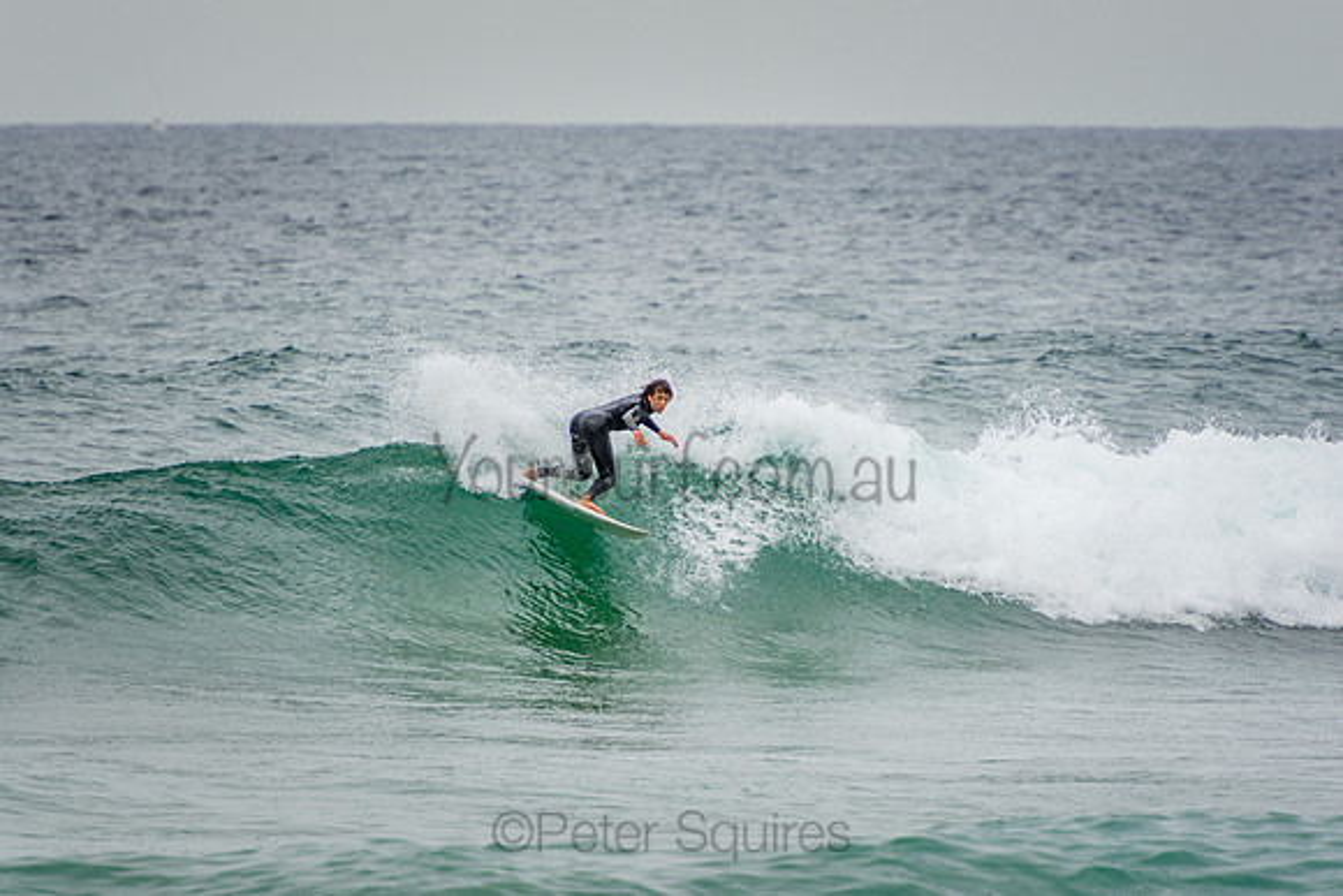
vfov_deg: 2.3
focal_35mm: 588
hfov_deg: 3.5
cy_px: 448
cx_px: 672
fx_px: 21943
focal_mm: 390
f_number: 5.6
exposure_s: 1/1600
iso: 280
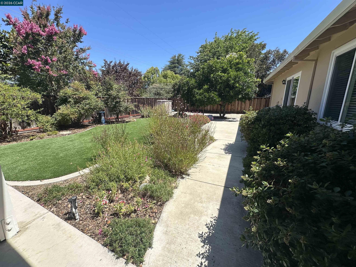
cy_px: 134
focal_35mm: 14
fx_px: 144
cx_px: 178
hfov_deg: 102.1
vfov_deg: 85.7
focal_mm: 2.22
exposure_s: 1/1195
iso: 50
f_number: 2.2
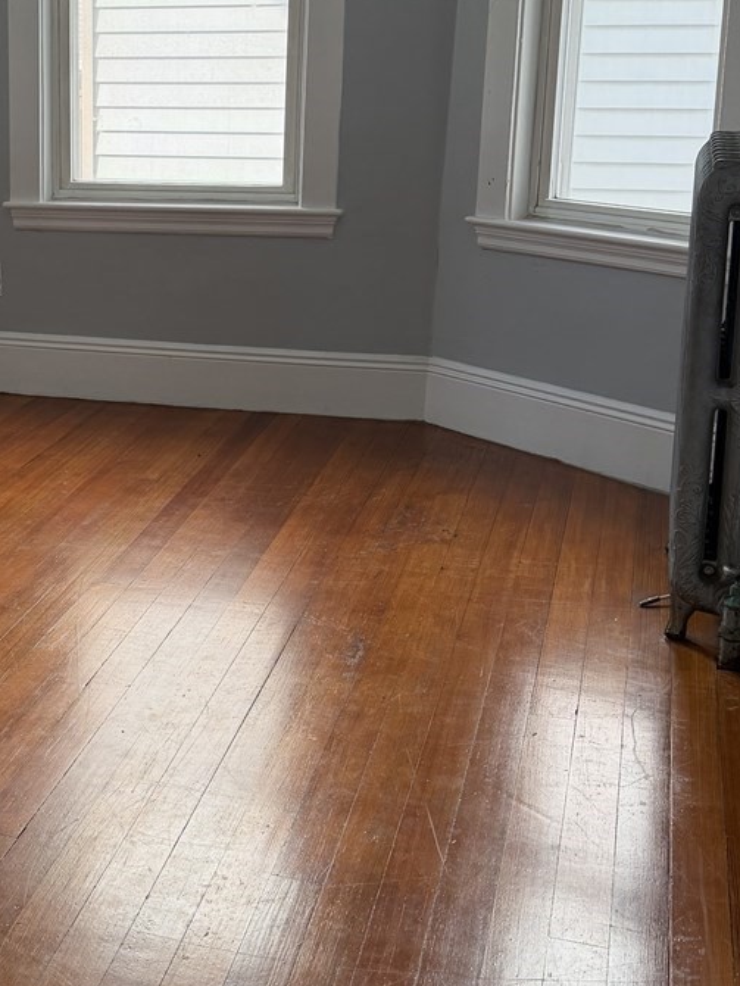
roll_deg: -0.2
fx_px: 1567
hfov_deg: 25.6
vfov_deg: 34.7
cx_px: 44
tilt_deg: -12.7
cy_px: 366
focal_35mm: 55
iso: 100
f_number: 1.78
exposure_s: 1/190
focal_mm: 6.76
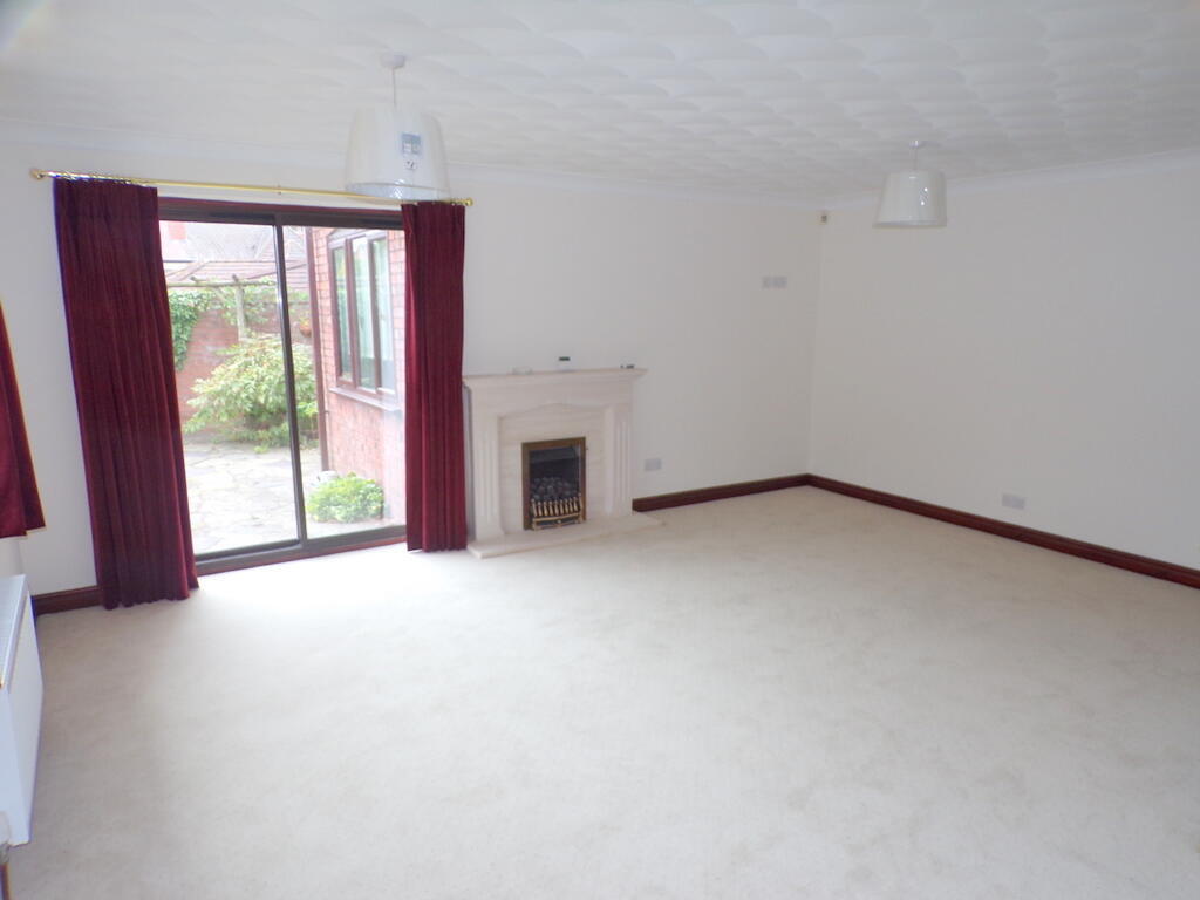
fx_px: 832
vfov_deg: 56.8
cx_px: 600
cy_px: 450
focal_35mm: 24
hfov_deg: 71.6
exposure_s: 1/70
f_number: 3
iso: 100
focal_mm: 4.3
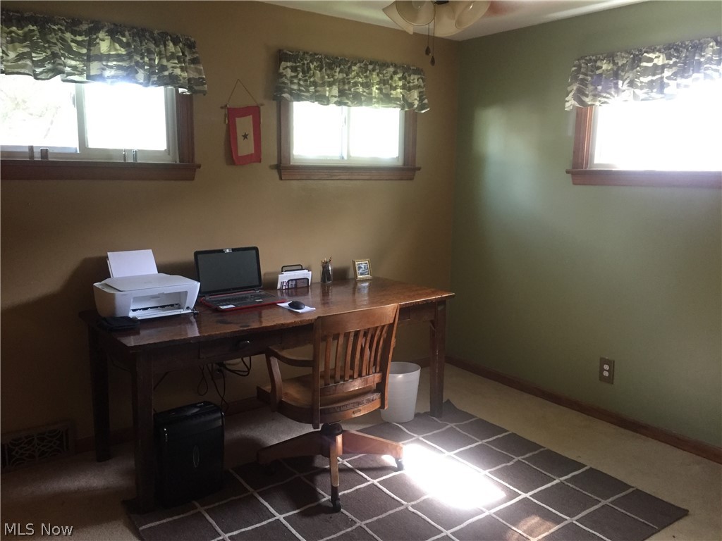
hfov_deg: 61.7
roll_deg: -1.9
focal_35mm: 29
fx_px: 605
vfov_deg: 48.2
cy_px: 270
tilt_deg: -7.9
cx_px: 361
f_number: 2.2
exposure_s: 1/30
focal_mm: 4.15
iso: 160
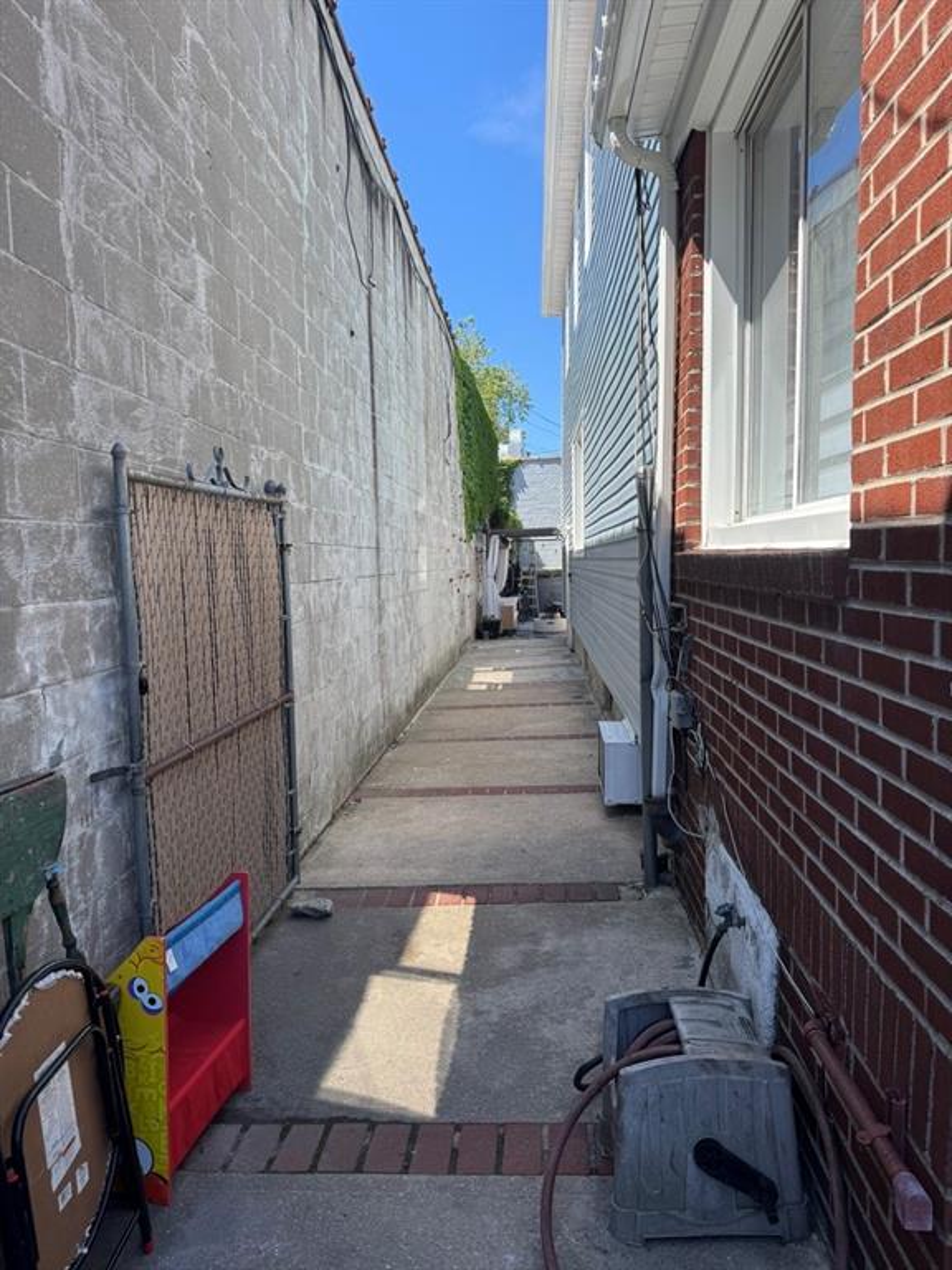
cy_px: 635
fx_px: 880
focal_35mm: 24
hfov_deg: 56.8
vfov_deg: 71.6
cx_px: 476
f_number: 1.78
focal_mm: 6.76
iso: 80
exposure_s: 1/1678
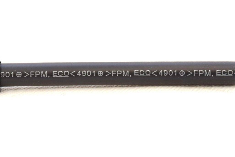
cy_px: 66
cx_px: 33
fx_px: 490
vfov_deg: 18.2
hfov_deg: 26.3
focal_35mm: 75
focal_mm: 25
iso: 400
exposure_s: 1/125
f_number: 5.6
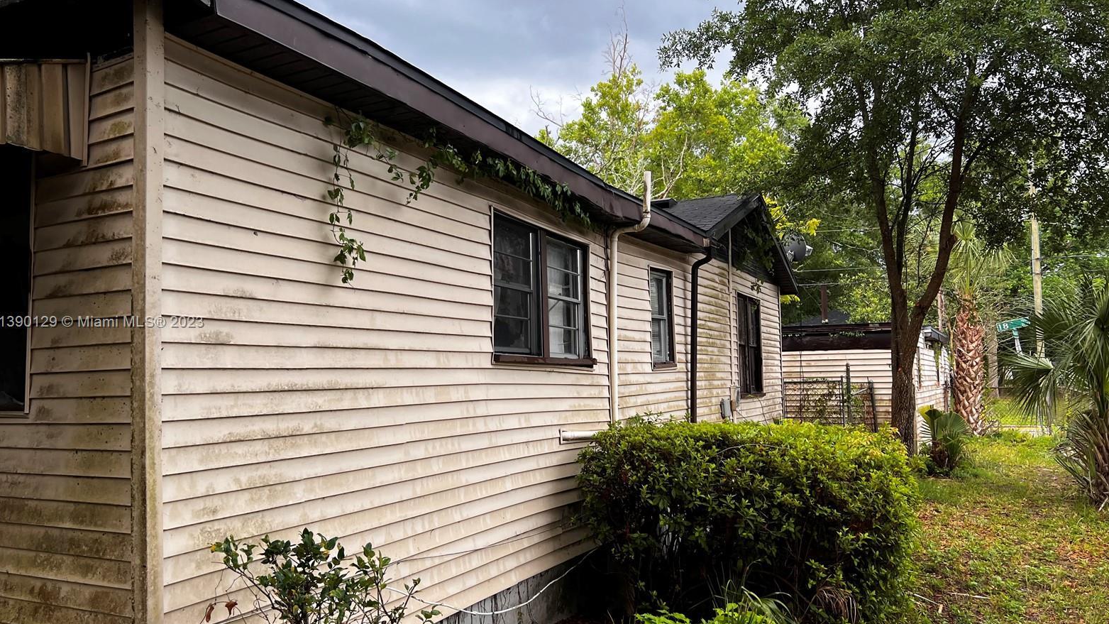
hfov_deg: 66.1
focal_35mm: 29
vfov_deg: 40.2
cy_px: 323
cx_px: 544
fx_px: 853
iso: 40
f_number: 1.5
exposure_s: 1/208
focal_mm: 5.7
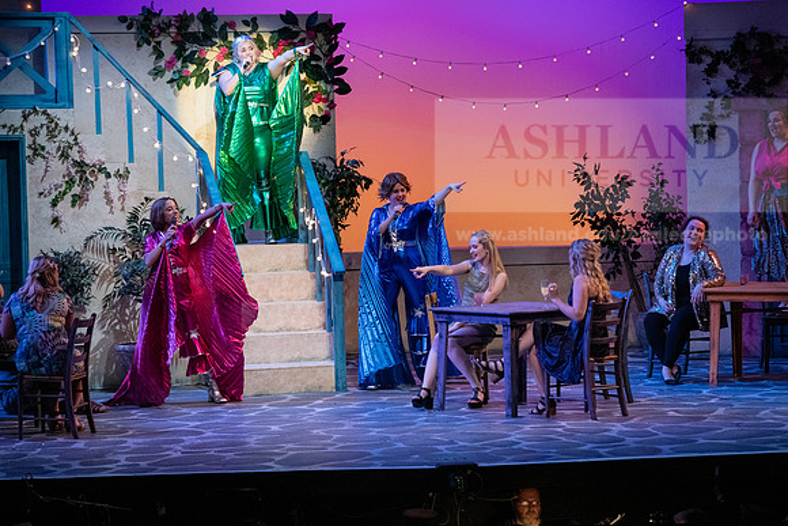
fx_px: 2956
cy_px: 263
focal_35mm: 135
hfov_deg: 15.2
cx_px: 394
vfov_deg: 10.2
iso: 3200
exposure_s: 1/400
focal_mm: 135
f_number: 3.2
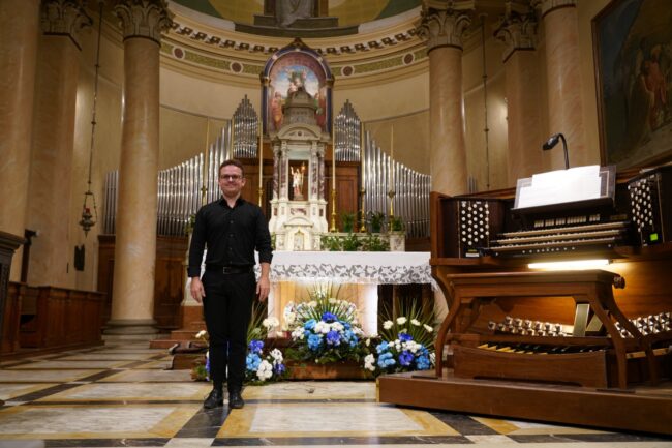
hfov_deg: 58.7
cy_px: 224
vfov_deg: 41.1
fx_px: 597
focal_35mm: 32
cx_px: 336
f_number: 4
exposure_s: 1/40
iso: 800
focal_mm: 32
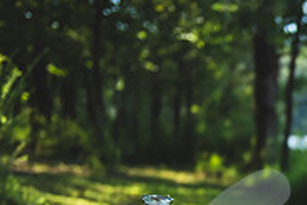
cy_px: 318
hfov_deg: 16.3
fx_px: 1006
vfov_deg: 11.1
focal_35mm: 118
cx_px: 417
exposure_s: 1/640
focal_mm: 35
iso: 100
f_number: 2.8
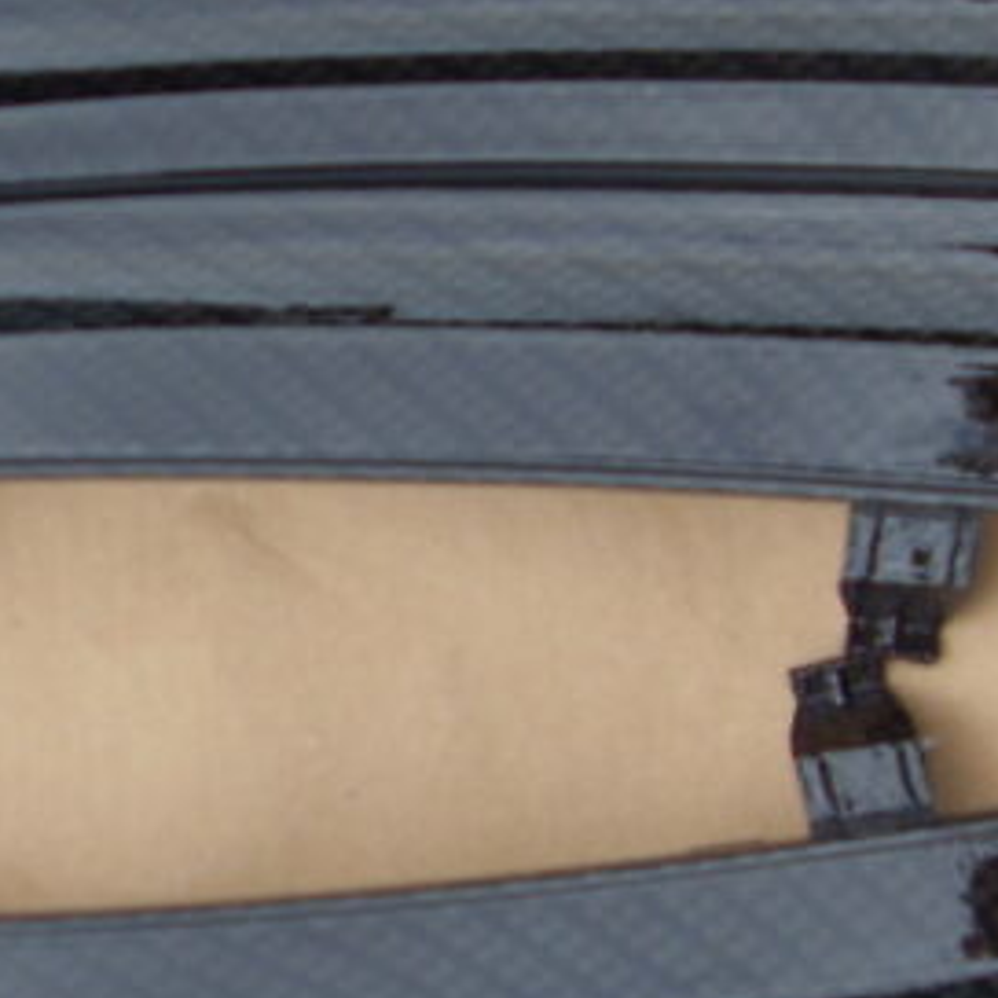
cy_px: 591
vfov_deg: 19.1
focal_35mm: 91
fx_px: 2968
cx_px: 73
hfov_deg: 18.7
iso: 80
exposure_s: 1/90
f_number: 7
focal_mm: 6.3
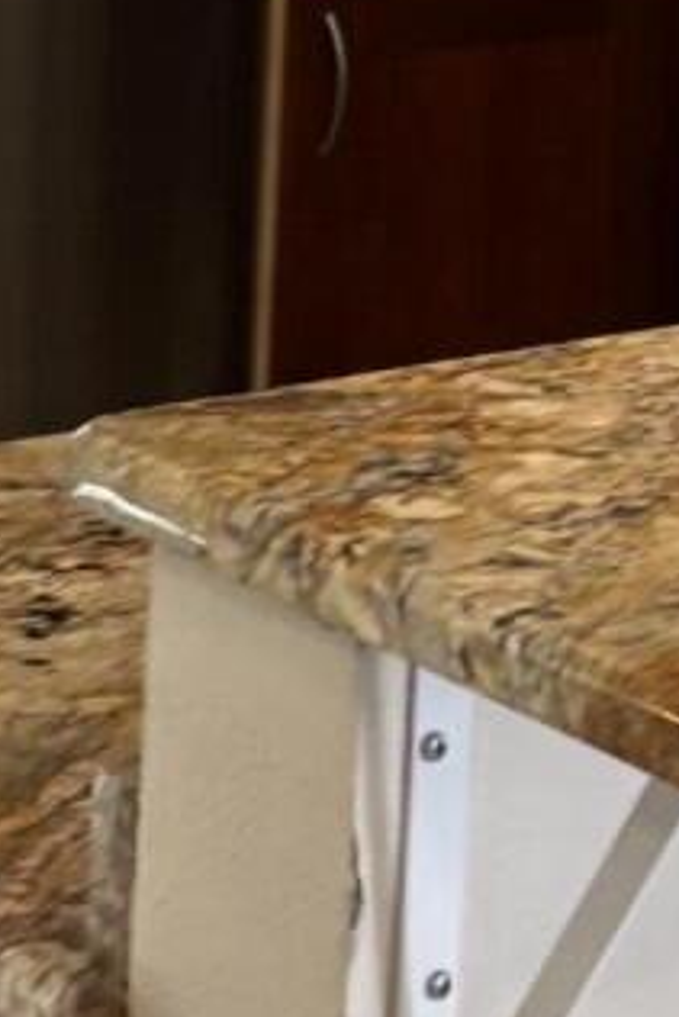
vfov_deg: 11.4
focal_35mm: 171
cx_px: 174
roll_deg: -2.4
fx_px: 4832
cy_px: -589
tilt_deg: +0.3
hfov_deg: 8.0
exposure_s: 1/60
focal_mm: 5.96
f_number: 1.6
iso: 125
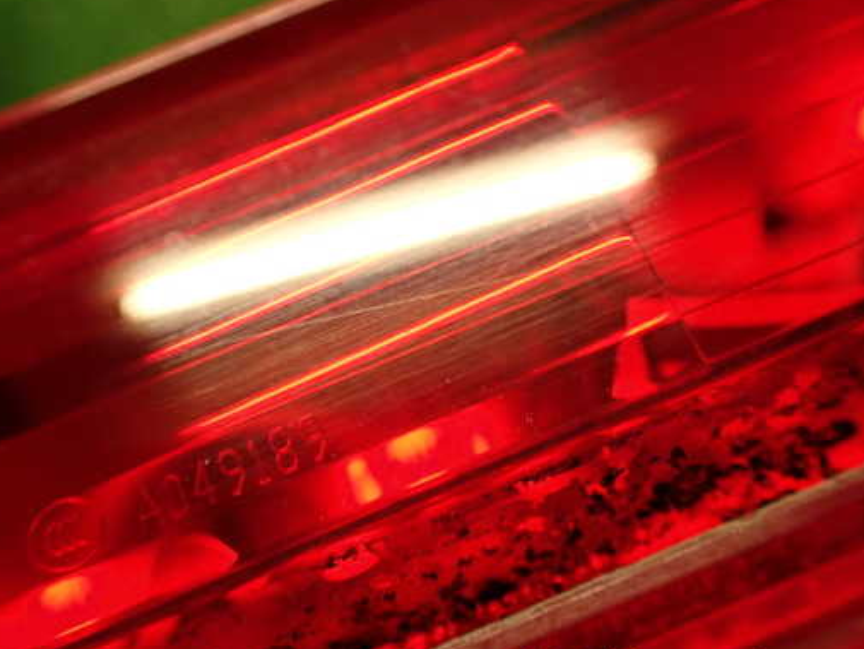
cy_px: 305
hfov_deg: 48.8
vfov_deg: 37.7
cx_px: 376
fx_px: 949
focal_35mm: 38
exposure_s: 1/30
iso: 320
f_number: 2.4
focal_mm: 5.79
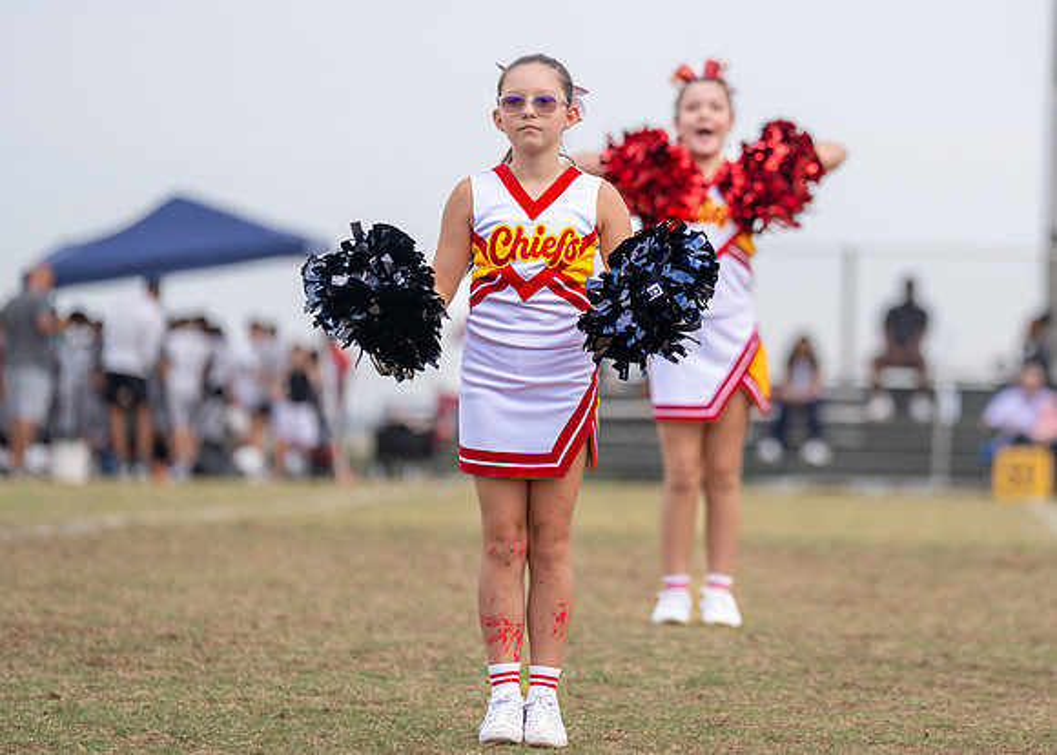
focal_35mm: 214
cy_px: 299
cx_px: 738
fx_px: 6426
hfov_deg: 9.4
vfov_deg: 6.7
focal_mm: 156
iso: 160
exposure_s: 1/1600
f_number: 2.8
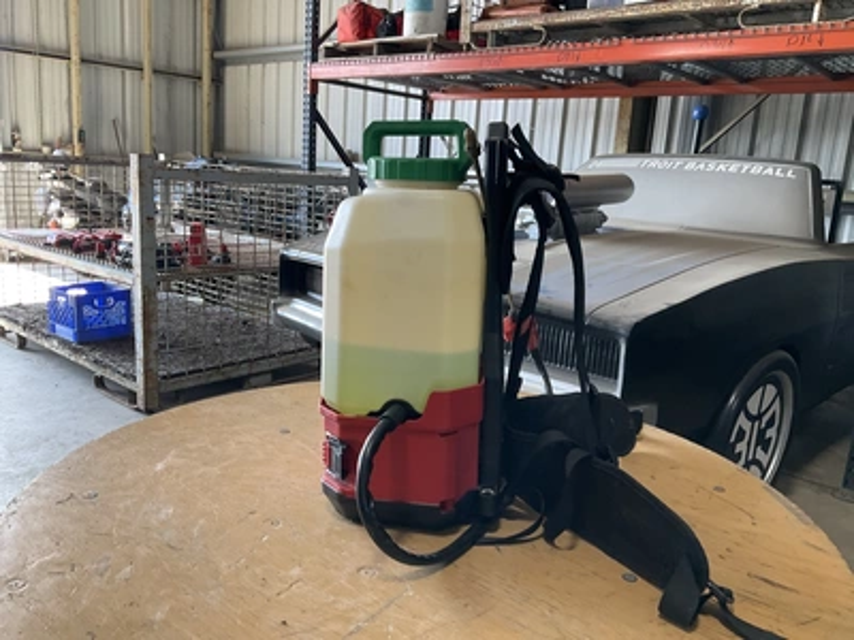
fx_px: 715
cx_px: 427
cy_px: 320
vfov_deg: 48.2
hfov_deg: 61.7
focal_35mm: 29
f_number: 1.8
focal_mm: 3
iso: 50
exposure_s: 1/122
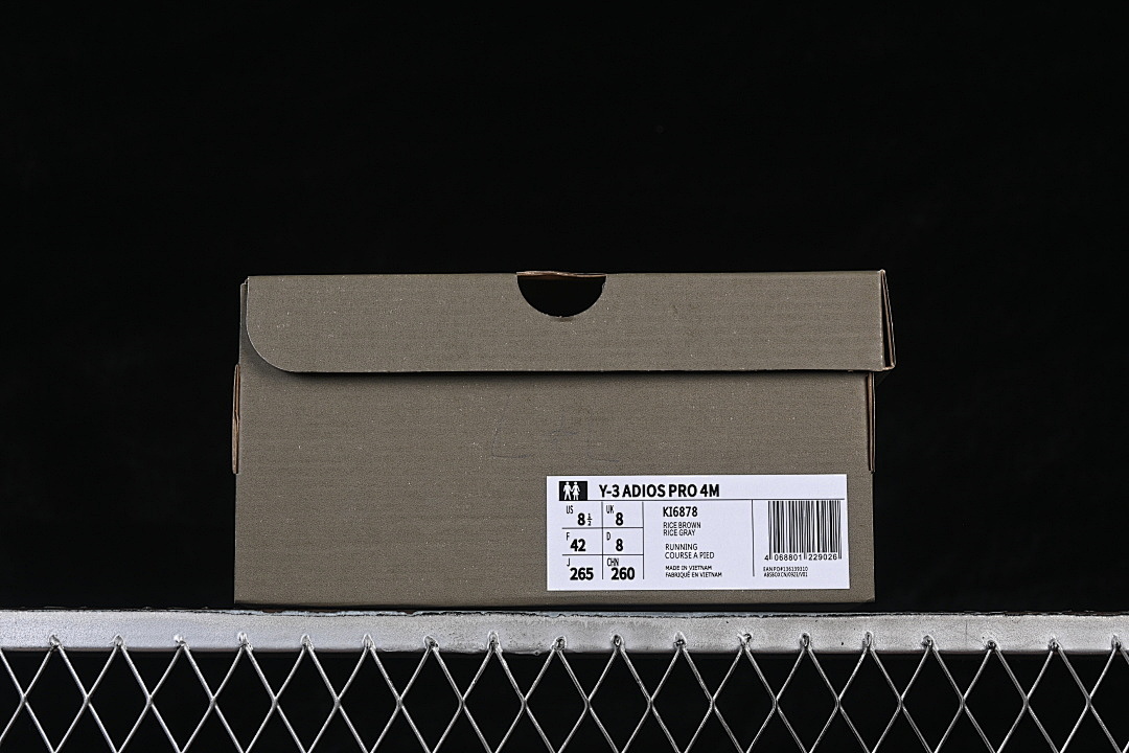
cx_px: 564
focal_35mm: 75
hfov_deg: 27.0
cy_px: 376
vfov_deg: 18.2
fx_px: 2352
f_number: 8
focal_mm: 50
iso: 160
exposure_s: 1/80
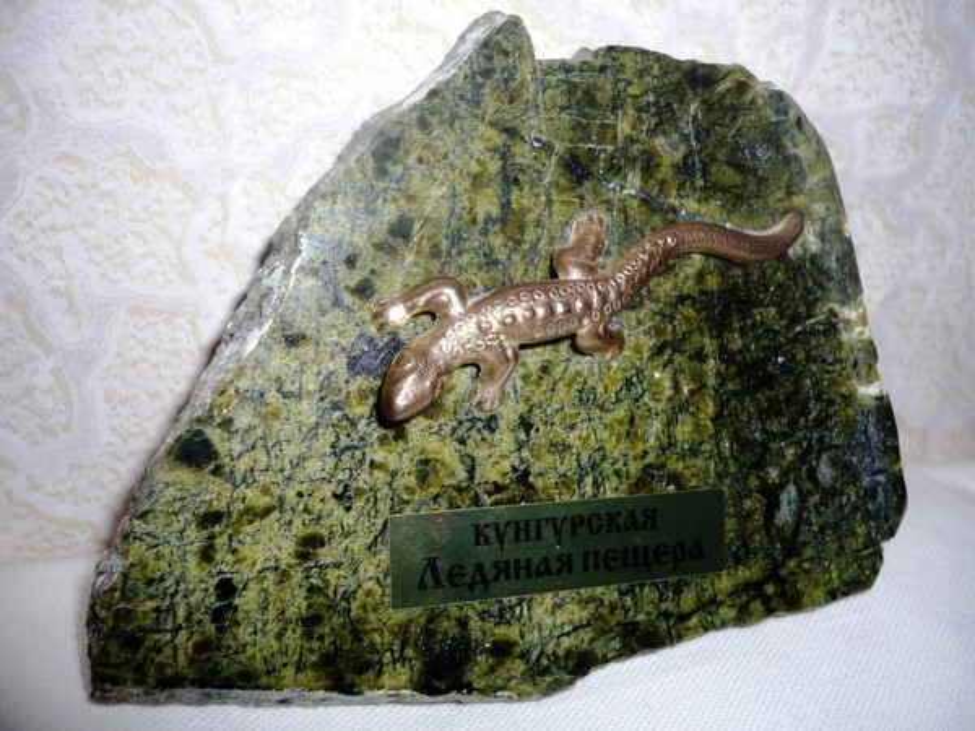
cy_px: 366
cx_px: 488
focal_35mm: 35
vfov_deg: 40.7
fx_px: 986
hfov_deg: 52.6
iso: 100
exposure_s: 1/30
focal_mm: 5.8
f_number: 2.8
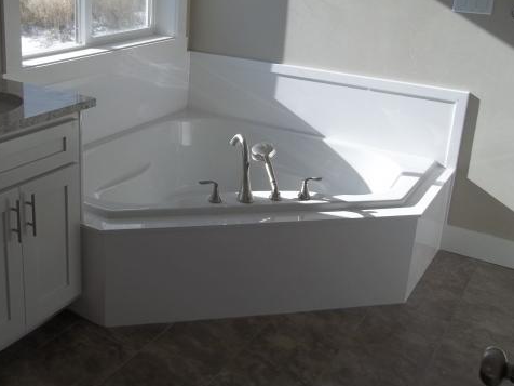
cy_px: 151
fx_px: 638
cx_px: 175
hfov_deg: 43.3
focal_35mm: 43
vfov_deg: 33.5
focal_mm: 5.7
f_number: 8.8
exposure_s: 1/80
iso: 64
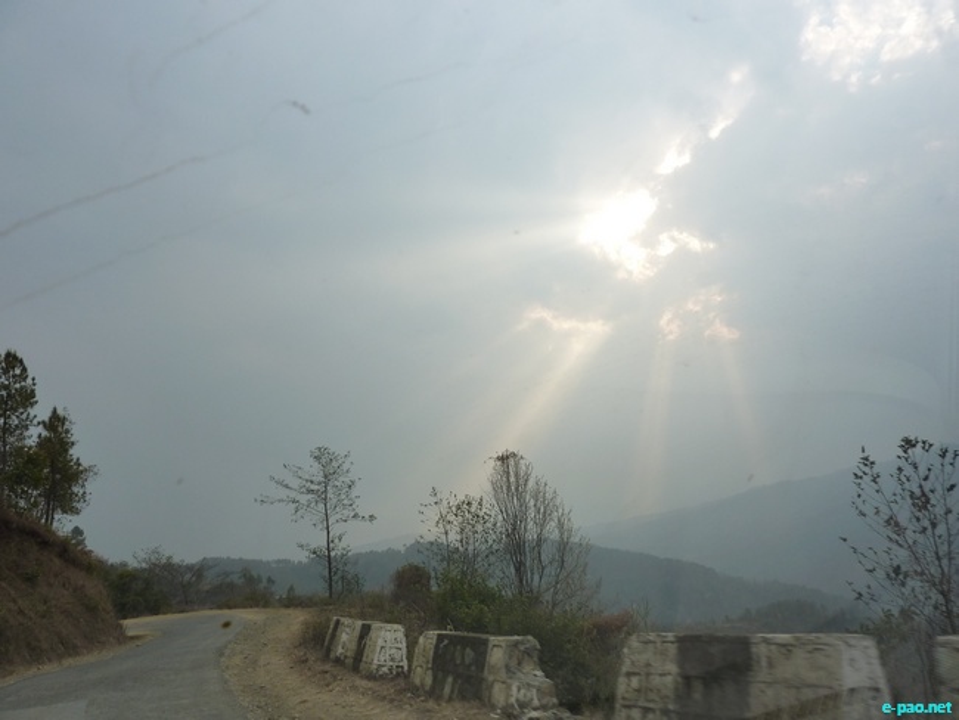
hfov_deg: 69.4
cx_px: 480
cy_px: 360
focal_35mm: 25
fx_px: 693
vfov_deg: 54.9
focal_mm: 4.1
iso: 125
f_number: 4
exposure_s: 1/250
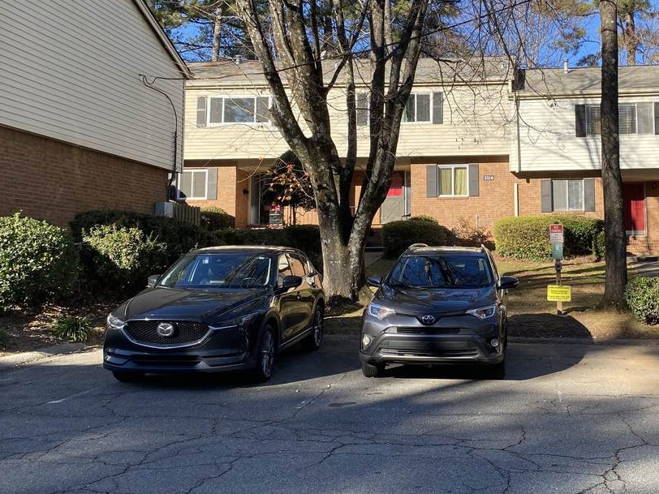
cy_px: 199
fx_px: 781
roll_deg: +0.9
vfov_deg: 35.0
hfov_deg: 44.6
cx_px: 476
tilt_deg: +4.0
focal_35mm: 41
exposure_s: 1/934
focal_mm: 4.25
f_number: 1.8
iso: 32
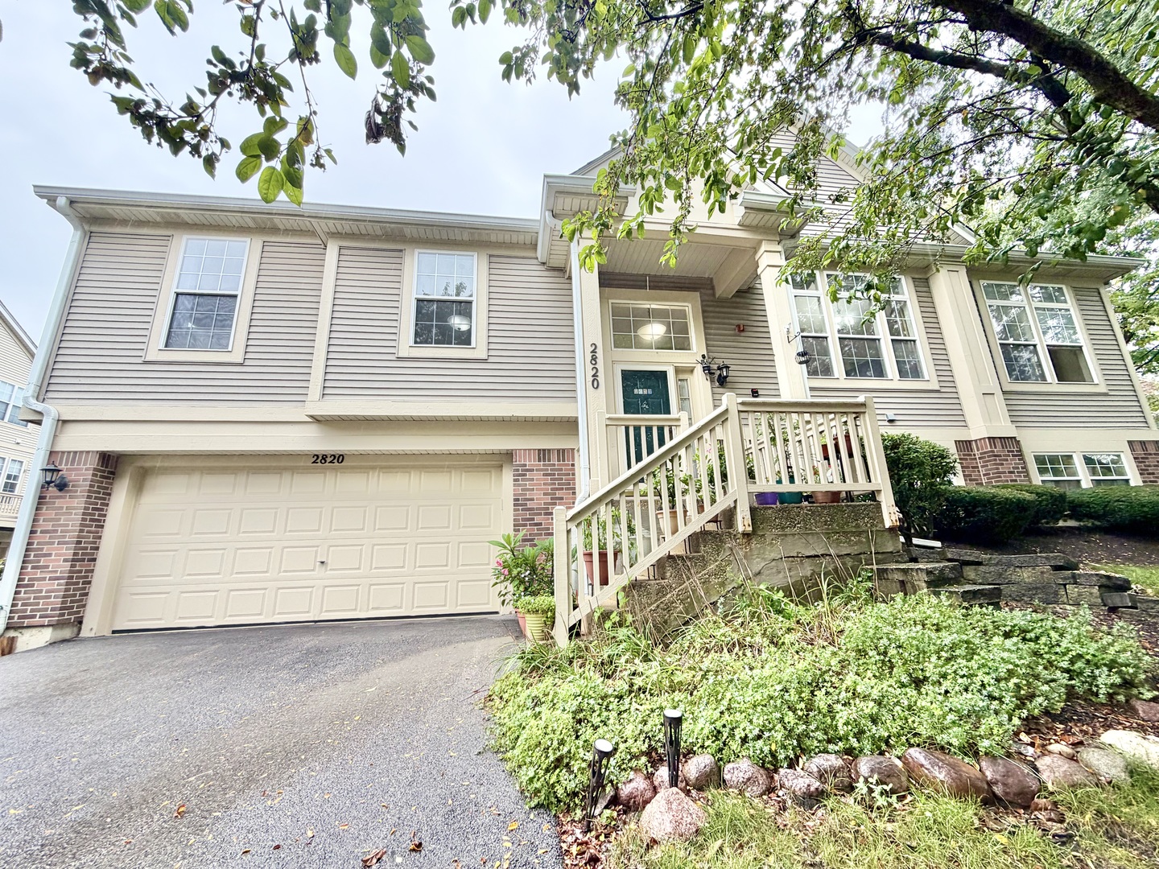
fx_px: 469
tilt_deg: +15.4
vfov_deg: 85.7
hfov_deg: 102.1
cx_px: 580
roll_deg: +2.7
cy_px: 434
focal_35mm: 14
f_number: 2.2
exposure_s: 1/139
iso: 64
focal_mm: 2.22
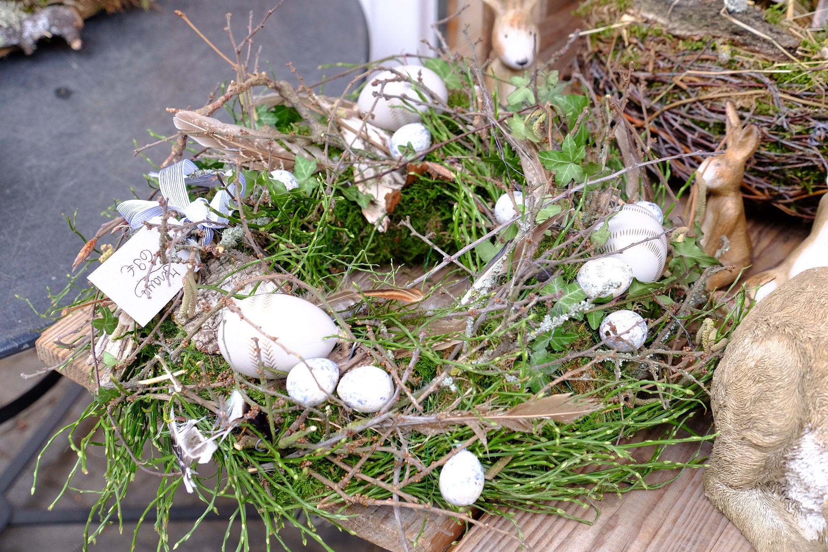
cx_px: 414
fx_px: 1265
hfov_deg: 36.2
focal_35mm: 55
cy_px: 276
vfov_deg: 24.6
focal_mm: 36.6
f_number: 4.5
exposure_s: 1/52
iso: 800
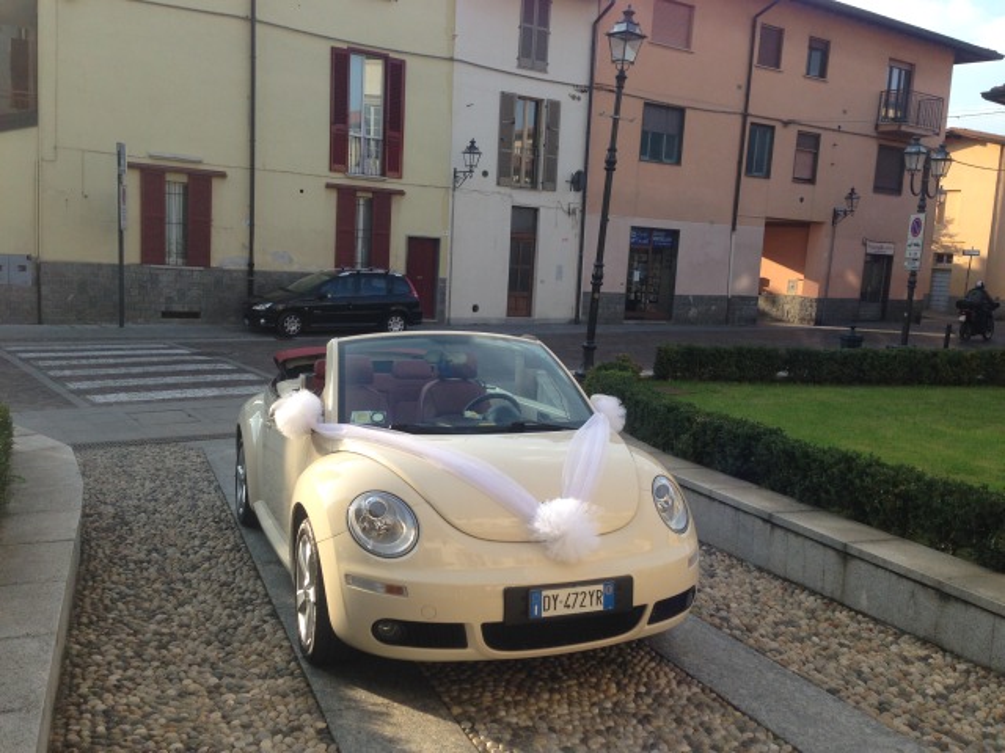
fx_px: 958
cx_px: 502
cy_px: 376
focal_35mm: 33
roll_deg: -4.0
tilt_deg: -6.3
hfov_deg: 55.4
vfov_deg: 42.9
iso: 50
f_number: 2.4
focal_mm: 4.12
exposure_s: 1/526
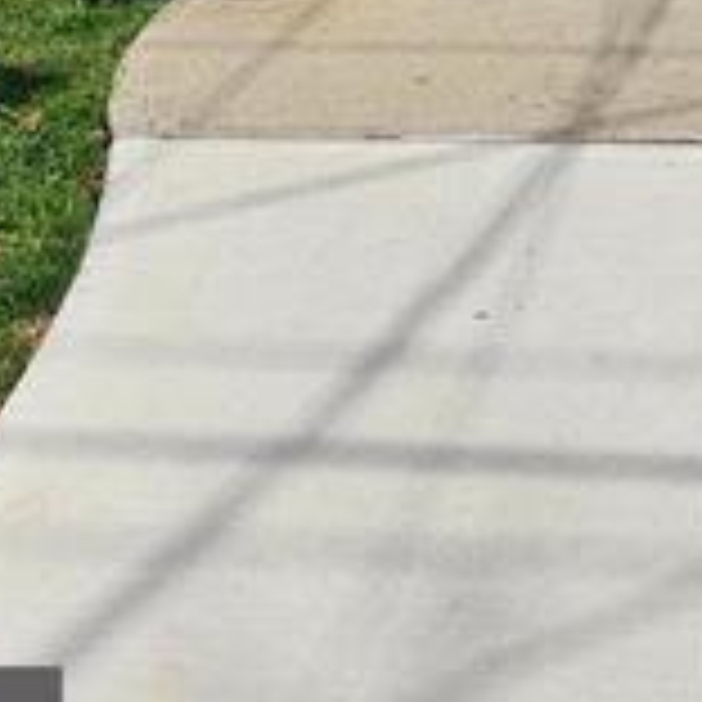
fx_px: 2294
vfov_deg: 13.6
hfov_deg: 16.8
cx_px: 796
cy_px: -878
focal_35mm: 100
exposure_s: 1/1286
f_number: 1.7
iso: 16
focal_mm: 6.3
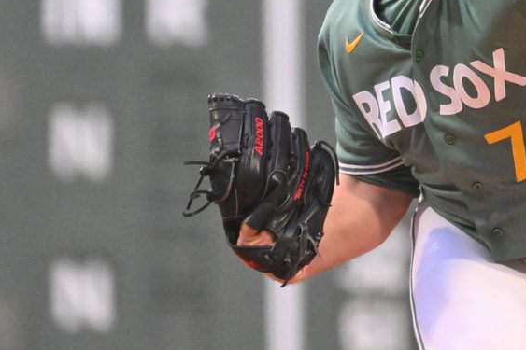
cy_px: -12
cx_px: 484
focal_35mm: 895
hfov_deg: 2.3
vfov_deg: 1.5
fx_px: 13072
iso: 8000
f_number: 5.6
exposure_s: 1/2500
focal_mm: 420
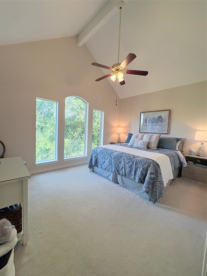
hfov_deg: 85.7
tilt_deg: -3.2
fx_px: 112
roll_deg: -2.6
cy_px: 138
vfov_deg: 102.1
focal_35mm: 14
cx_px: 104
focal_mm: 2.22
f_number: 2.2
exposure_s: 1/120
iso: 160
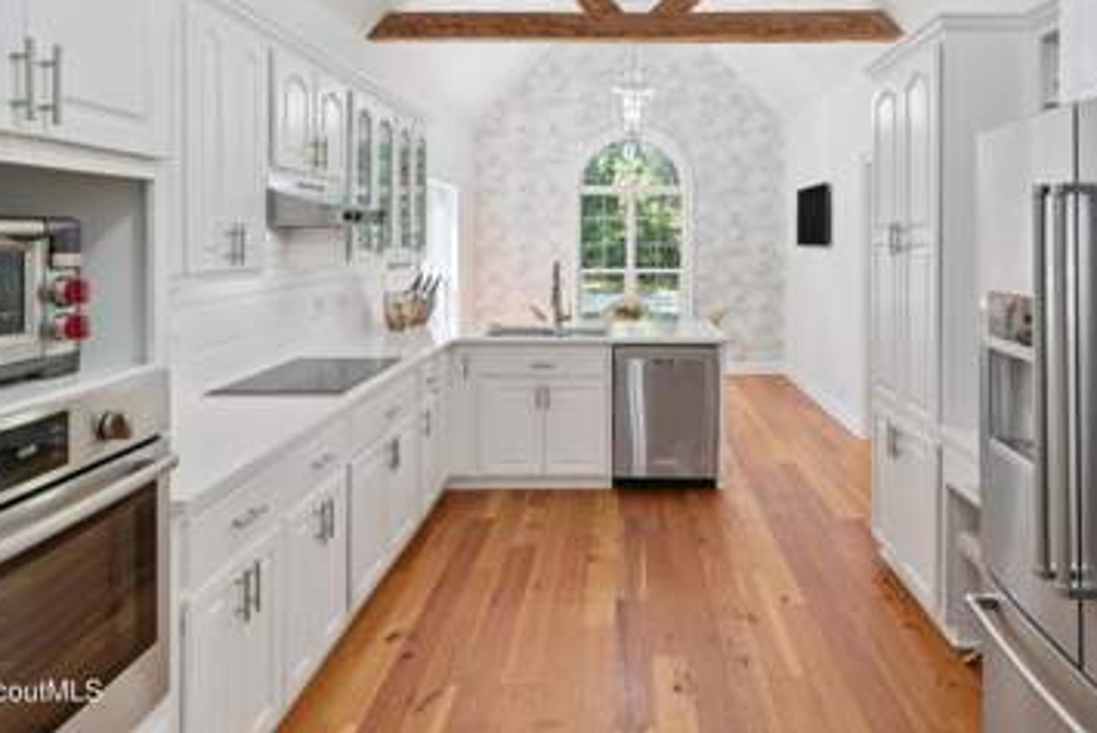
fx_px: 701
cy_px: 241
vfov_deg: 54.0
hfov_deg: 75.7
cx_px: 624
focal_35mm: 23
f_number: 8
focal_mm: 17
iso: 250
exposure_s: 1/15
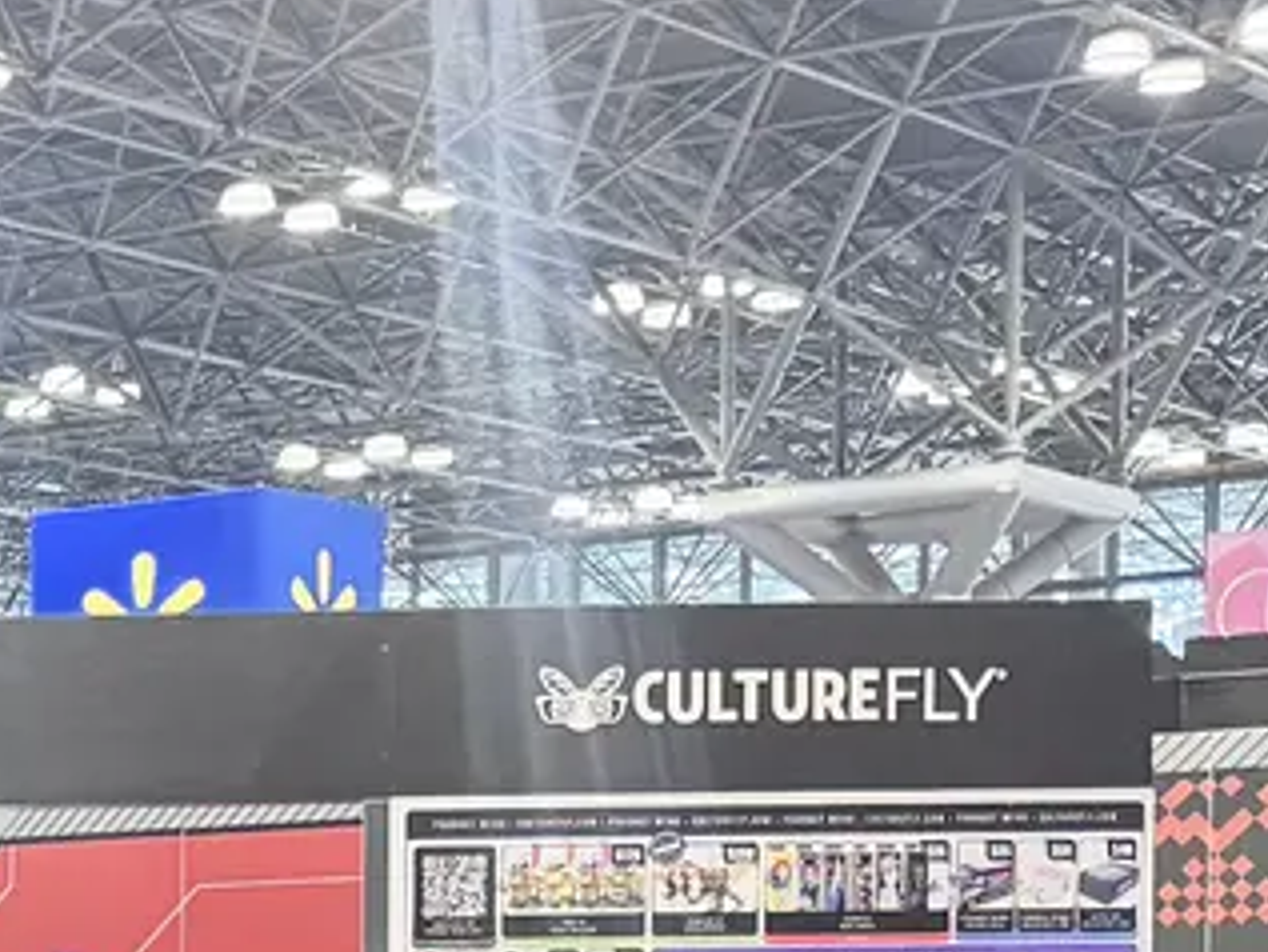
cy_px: 1296
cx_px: -1116
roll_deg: +0.3
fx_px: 4434
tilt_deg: -3.0
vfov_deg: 11.9
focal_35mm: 121
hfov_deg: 14.1
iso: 250
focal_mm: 6.76
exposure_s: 1/60
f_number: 1.78
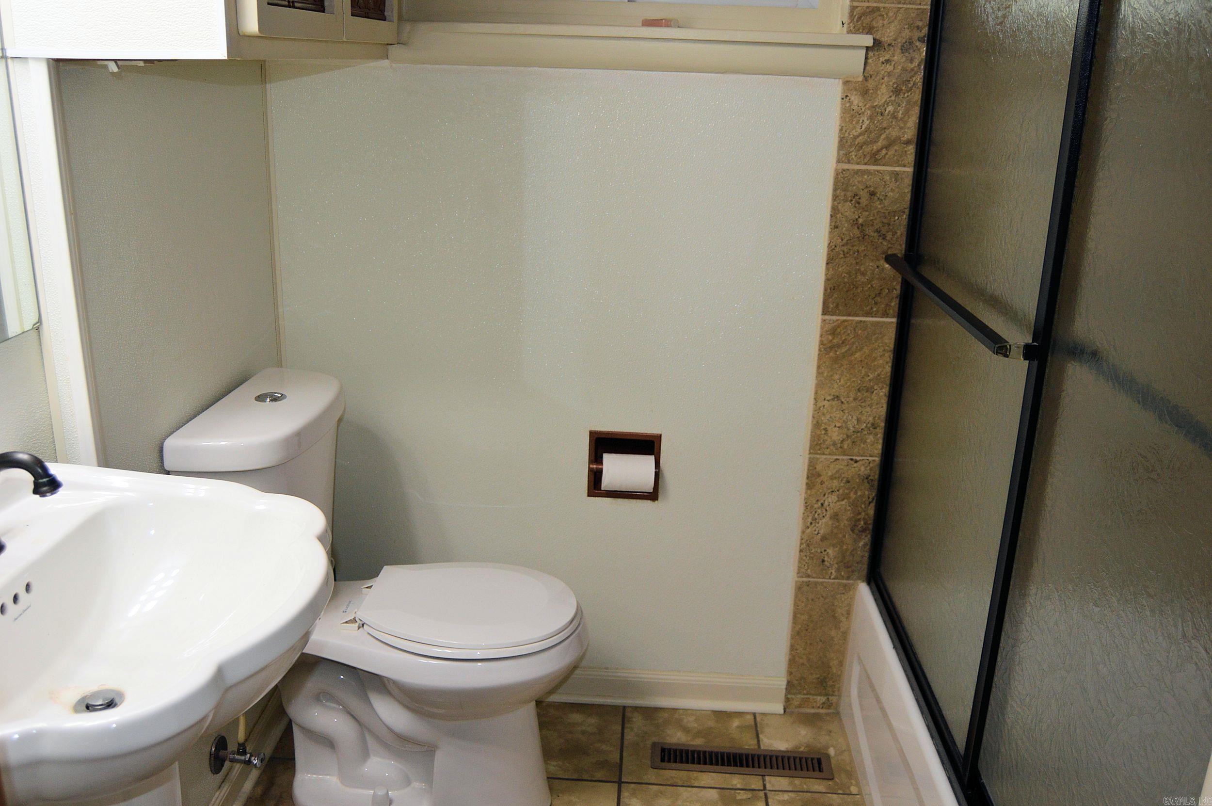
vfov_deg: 43.5
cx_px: 606
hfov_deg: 62.0
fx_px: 1009
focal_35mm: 30
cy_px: 403
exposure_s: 1/80
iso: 400
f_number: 4
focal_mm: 20
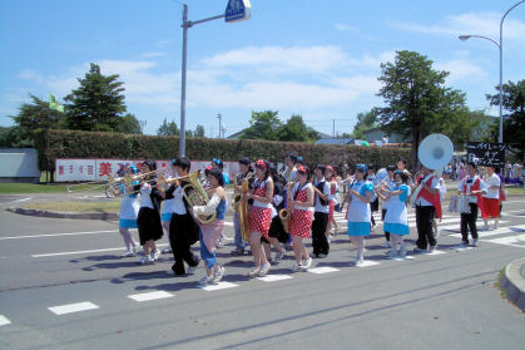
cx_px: 263
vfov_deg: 31.2
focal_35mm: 43
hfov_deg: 45.4
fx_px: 627
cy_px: 169
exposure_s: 1/800
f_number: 4.6
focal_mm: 6.8
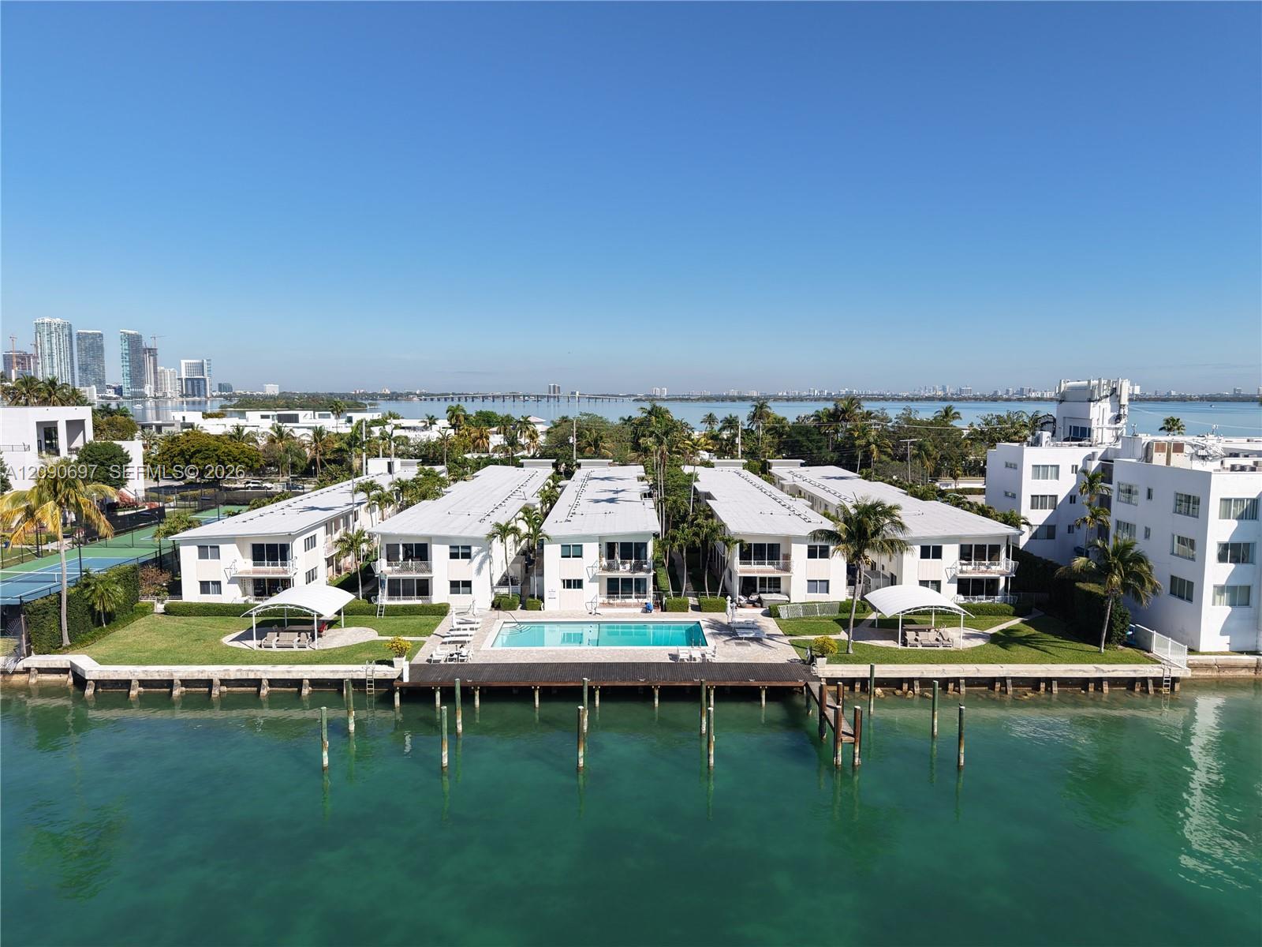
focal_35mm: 24
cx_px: 631
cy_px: 474
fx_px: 875
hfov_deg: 71.6
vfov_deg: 56.8
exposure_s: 1/500
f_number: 1.8
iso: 120
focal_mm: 8.67
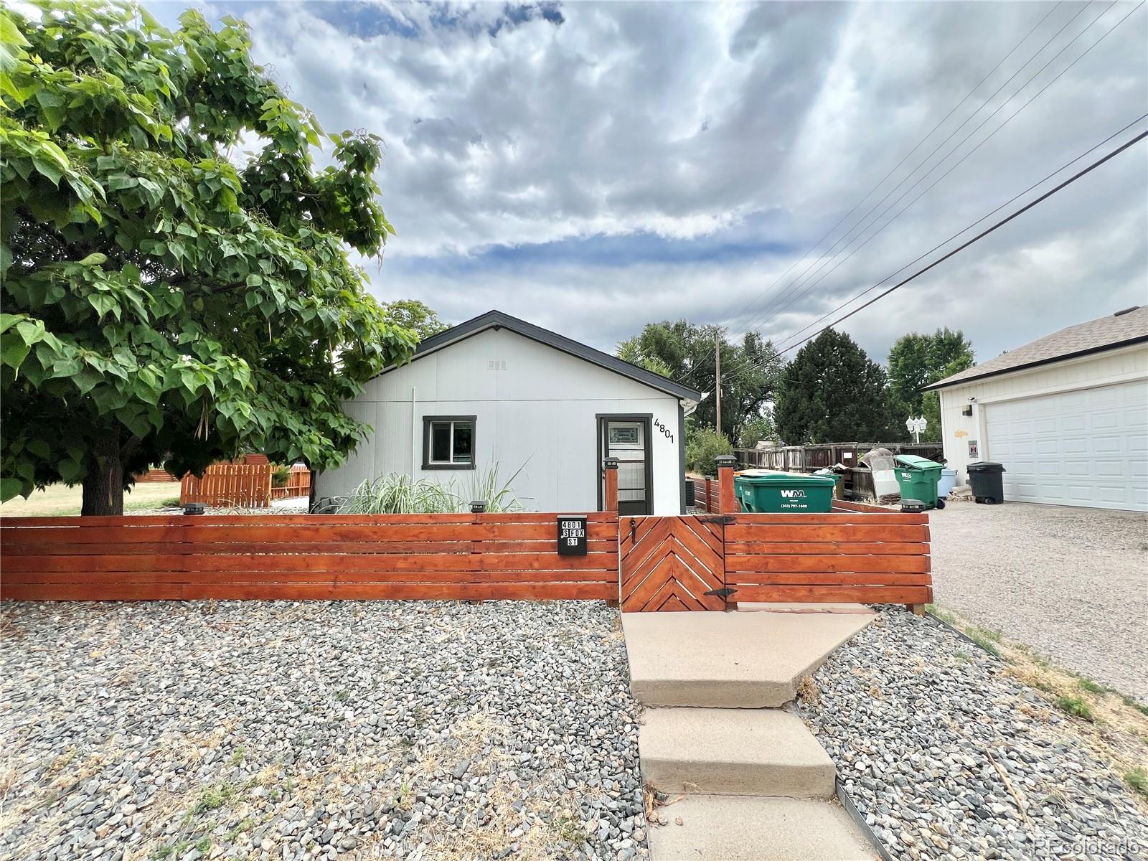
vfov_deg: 89.9
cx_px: 574
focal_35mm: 13
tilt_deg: +5.5
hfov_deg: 106.2
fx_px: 431
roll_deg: +0.0
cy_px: 430
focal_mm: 1.57
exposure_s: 1/1449
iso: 32
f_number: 1.8
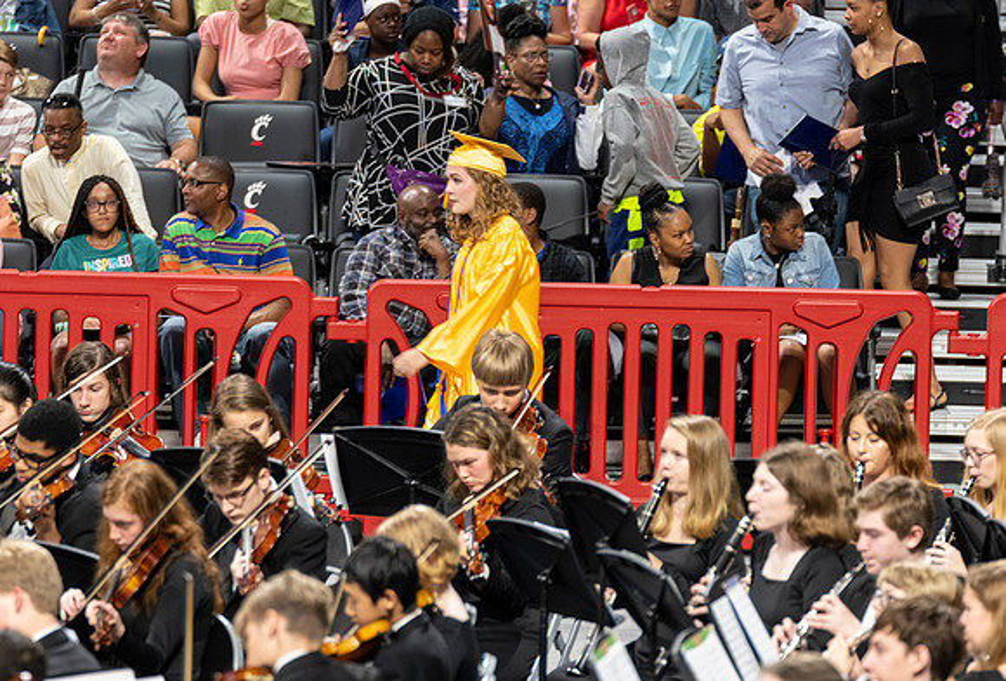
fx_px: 8241
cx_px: 500
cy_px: 300
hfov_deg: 7.0
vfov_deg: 4.7
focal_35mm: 293
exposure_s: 1/100
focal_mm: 200
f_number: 3.5
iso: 1000
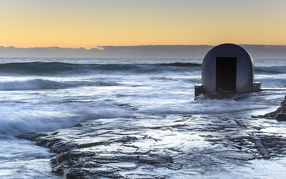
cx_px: 144
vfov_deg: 19.4
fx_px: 522
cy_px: 84
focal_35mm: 67
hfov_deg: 30.6
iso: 50
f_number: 8
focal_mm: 42
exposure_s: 1/1.67
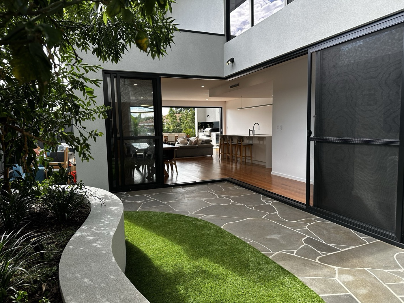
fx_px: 280
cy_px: 152
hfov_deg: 71.6
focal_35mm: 24
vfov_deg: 56.8
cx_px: 202
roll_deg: +0.8
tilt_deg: -5.9
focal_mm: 6.86
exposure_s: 1/580
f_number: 1.78
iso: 80
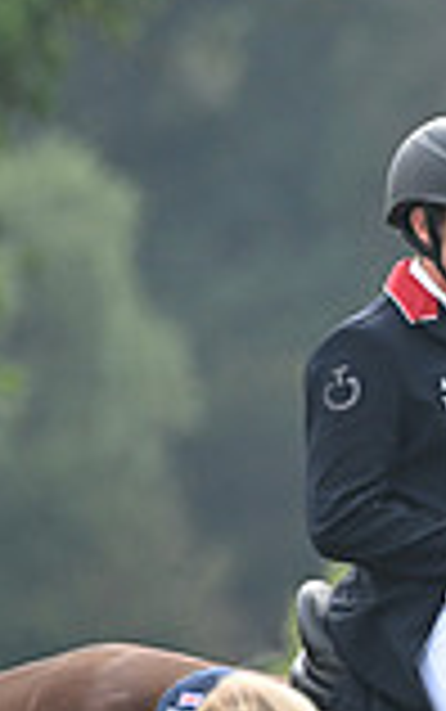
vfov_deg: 1.4
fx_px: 29002
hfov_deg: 0.9
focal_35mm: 1494
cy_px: 407
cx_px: 869
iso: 1250
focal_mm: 400
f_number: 5.6
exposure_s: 1/1250
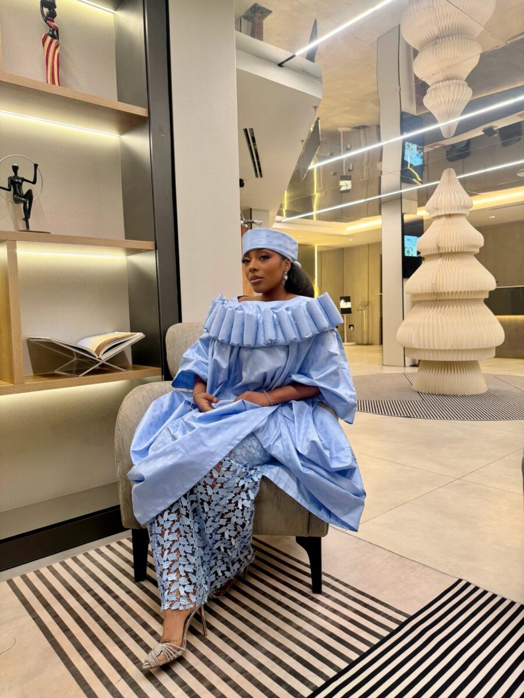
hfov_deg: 56.8
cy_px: 349
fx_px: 484
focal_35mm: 24
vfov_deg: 71.6
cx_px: 262
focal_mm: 6.76
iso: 125
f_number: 1.78
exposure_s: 1/50
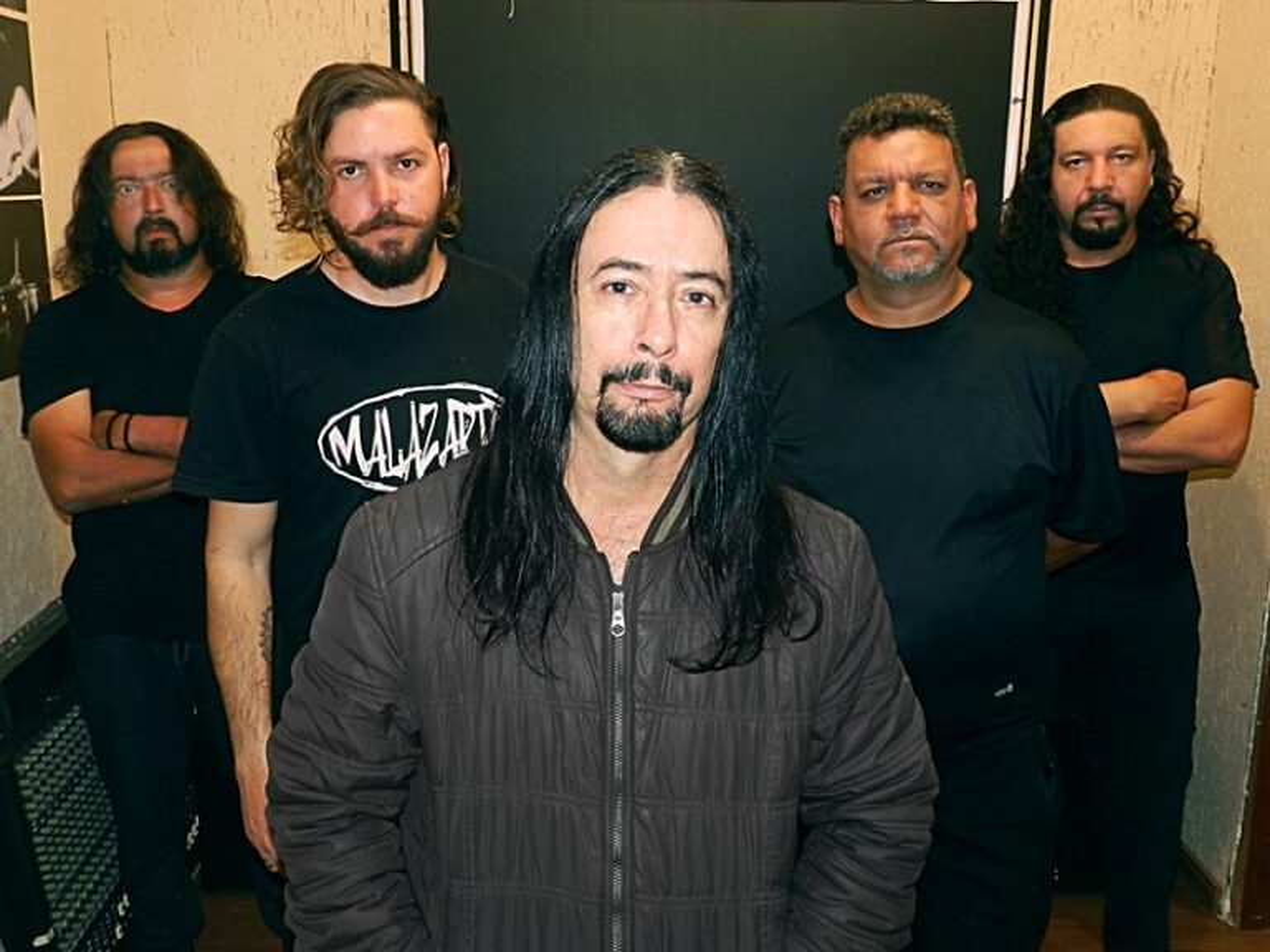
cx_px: 635
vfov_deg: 58.9
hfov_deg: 73.9
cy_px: 476
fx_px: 844
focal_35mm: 23
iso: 160
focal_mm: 4
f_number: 4
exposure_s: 1/6
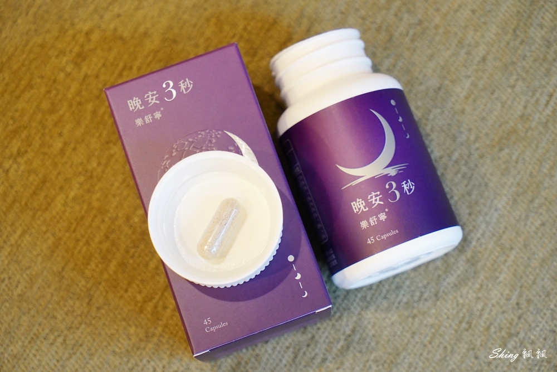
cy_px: 186
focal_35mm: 70
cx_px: 278
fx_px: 1083
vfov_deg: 19.5
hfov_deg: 28.8
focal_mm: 70
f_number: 6.3
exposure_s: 1/40
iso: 1600
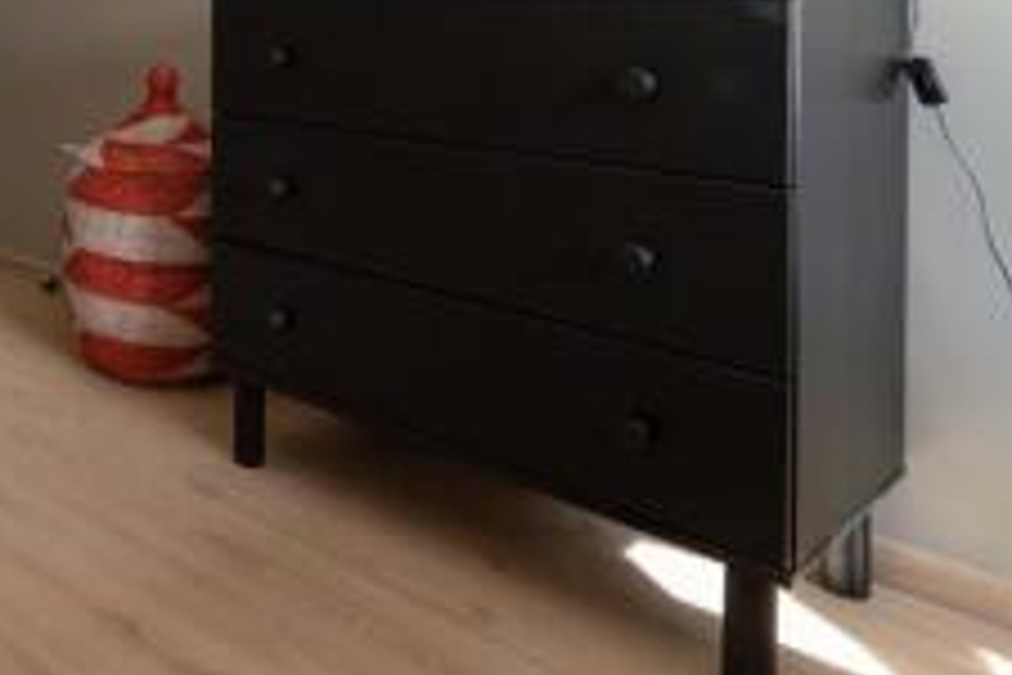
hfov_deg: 44.1
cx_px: -31
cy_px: 25
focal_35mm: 36
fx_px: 1012
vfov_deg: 34.1
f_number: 8
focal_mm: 17
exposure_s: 1/80
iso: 800
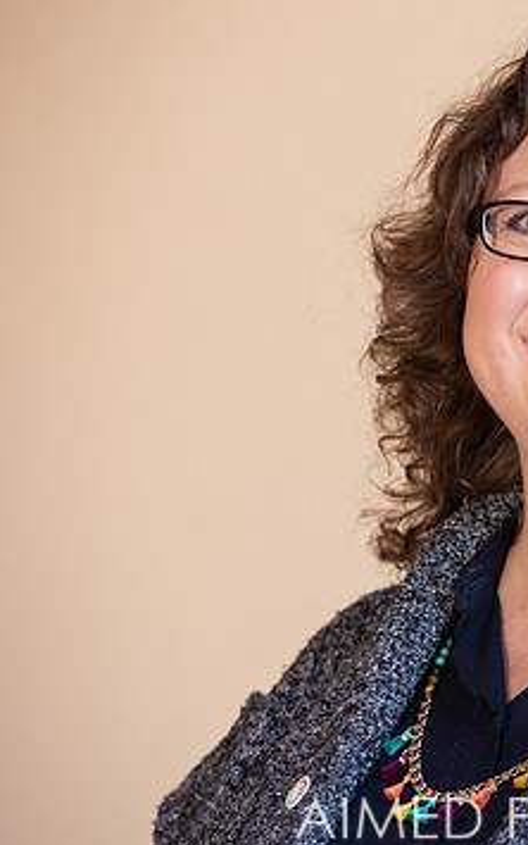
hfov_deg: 3.9
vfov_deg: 6.3
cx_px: 630
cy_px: 403
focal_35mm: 333
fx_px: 7664
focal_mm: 200
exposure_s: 1/250
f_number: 6.3
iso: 800
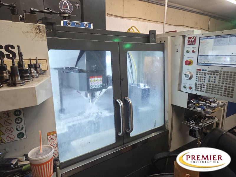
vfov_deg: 58.9
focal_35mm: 23
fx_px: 157
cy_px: 88
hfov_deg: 73.9
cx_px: 118
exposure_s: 1/120
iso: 160
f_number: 1.8
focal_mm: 5.4
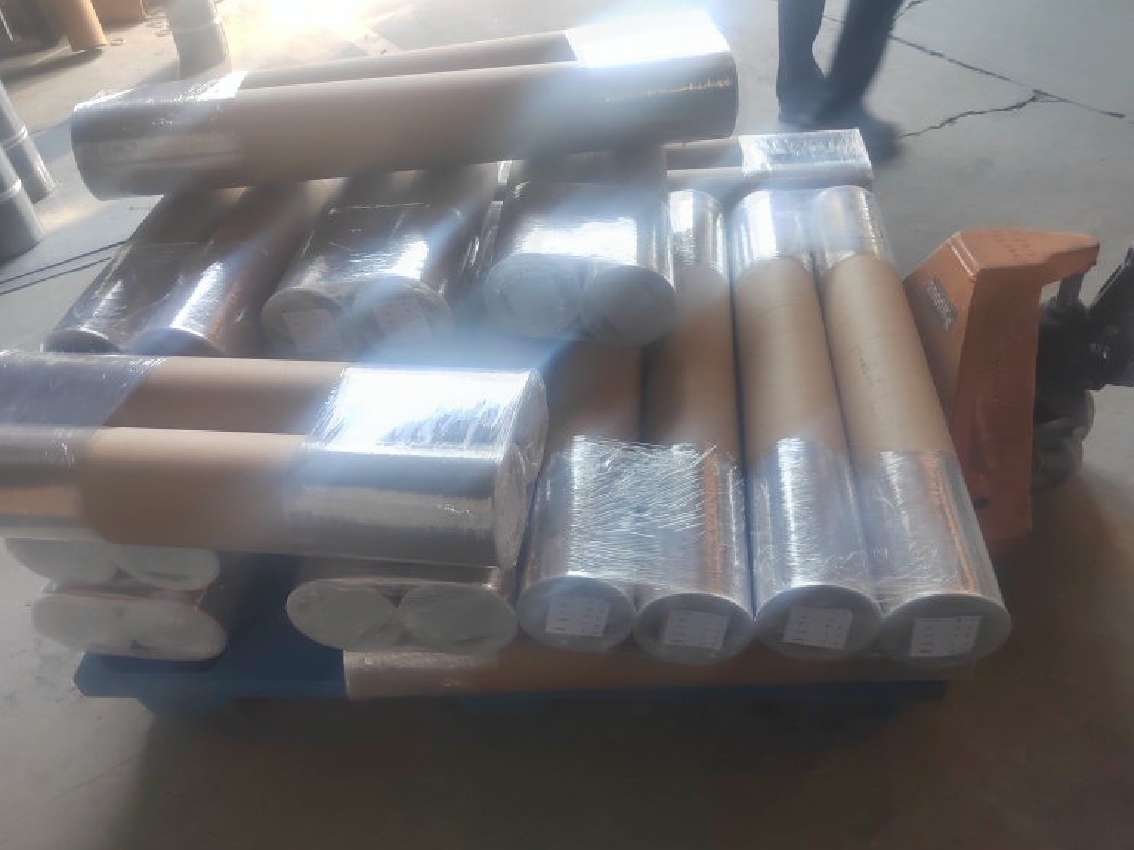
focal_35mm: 24
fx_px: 786
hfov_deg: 71.6
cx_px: 587
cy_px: 432
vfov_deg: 56.8
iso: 136
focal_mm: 5.52
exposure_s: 1/50
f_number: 1.9
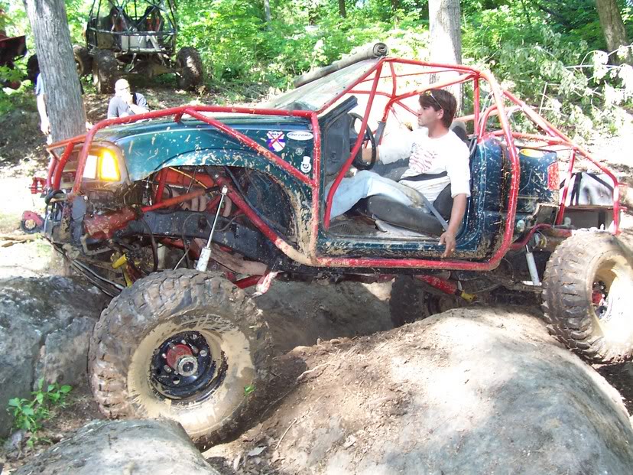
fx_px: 677
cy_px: 238
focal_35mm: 37
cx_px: 316
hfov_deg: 50.1
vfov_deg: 38.7
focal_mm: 5.6
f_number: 2.8
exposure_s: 1/125
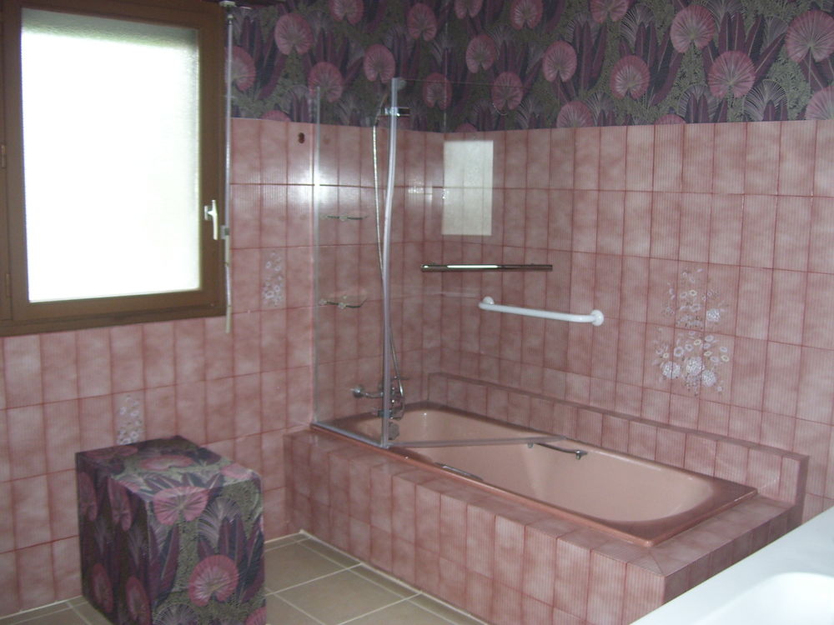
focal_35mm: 36
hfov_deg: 51.4
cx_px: 417
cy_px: 312
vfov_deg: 39.7
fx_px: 867
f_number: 2.7
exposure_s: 1/60
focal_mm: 6
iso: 125
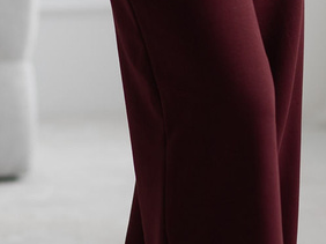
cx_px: 176
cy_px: 70
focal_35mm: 248
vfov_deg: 6.0
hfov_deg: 8.0
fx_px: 2334
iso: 200
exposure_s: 1/640
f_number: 2.5
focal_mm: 85
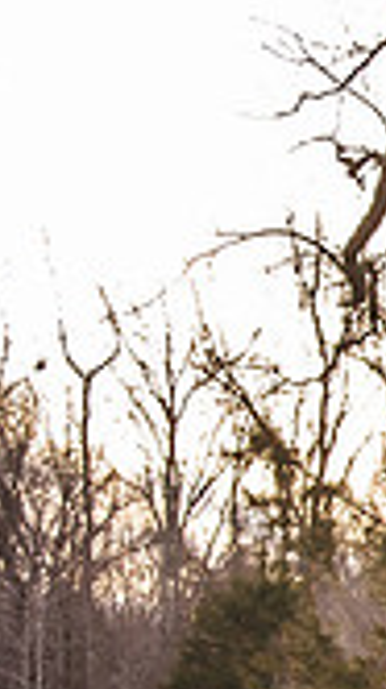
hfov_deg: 9.5
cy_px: 762
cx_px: 1154
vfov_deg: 20.6
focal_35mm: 99
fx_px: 1807
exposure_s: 1/320
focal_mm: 27
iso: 100
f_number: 2.8
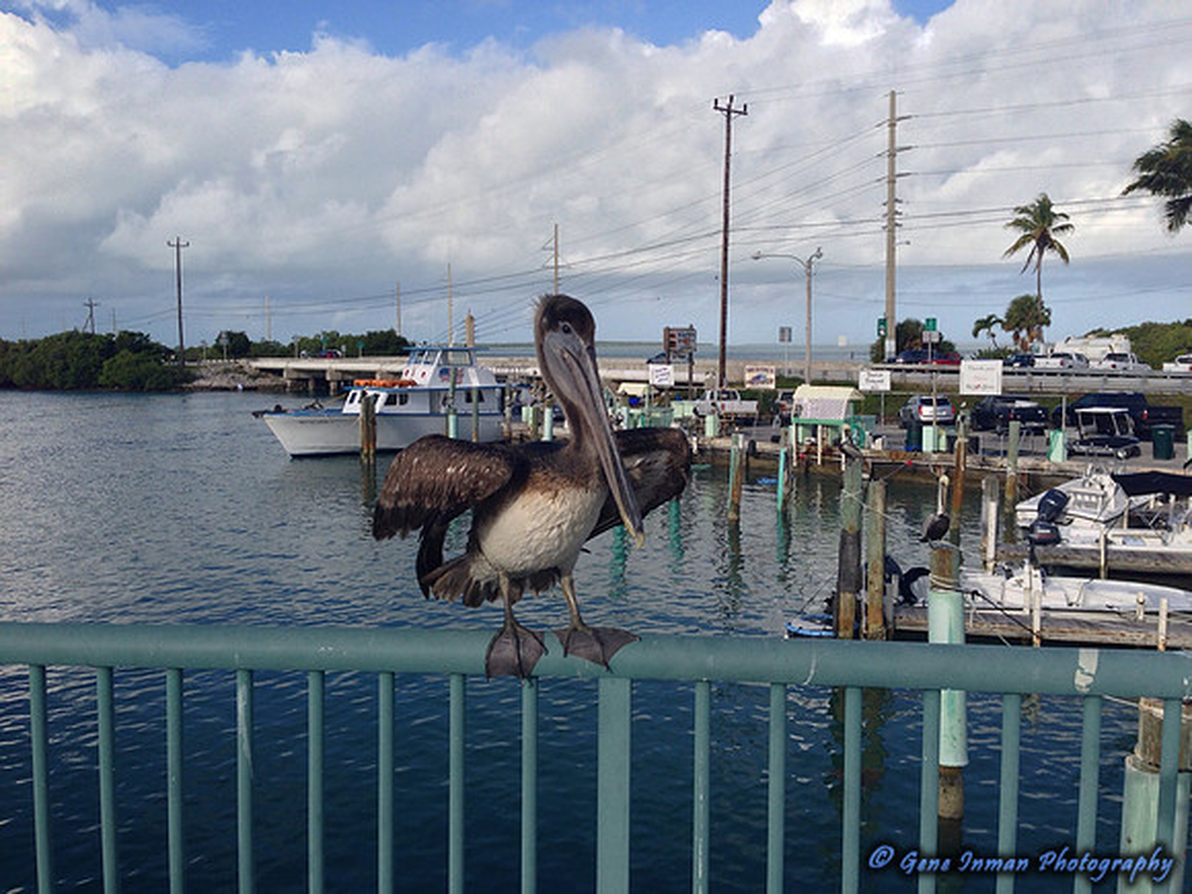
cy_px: 447
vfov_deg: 42.9
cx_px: 596
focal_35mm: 33
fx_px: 1136
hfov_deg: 55.4
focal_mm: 4.12
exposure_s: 1/1695
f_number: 2.4
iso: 50
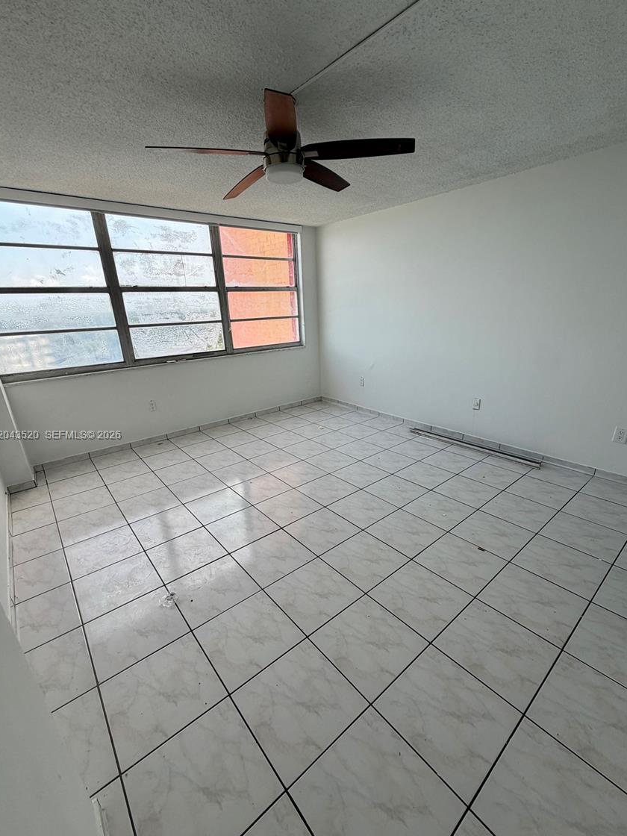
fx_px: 362
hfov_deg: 81.7
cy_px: 436
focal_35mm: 15
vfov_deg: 98.1
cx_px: 319
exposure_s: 1/228
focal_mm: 2.22
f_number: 2.2
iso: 40
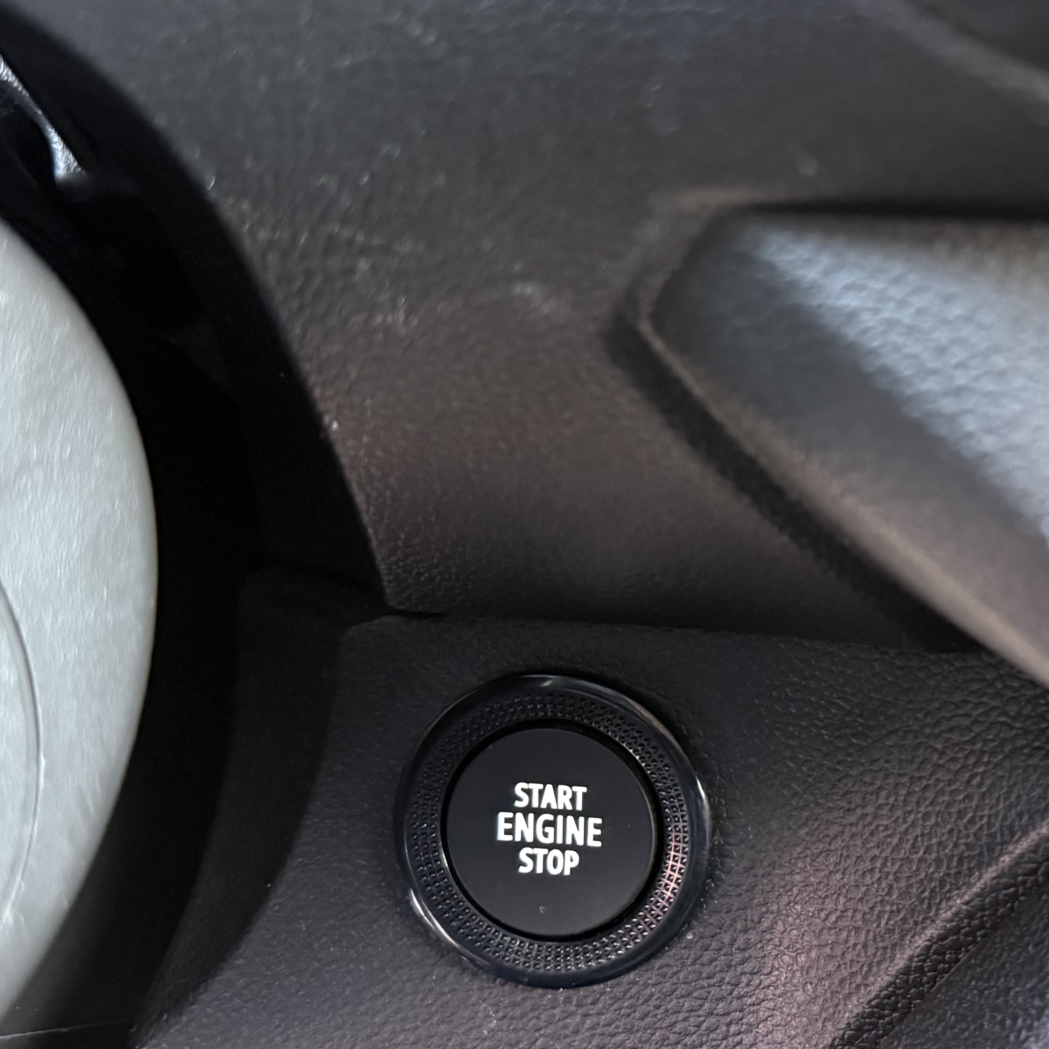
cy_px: 585
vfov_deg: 33.4
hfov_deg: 31.4
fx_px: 1749
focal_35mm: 51
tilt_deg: -18.3
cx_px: 999
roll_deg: -0.6
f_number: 1.78
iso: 800
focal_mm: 6.76
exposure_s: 1/38
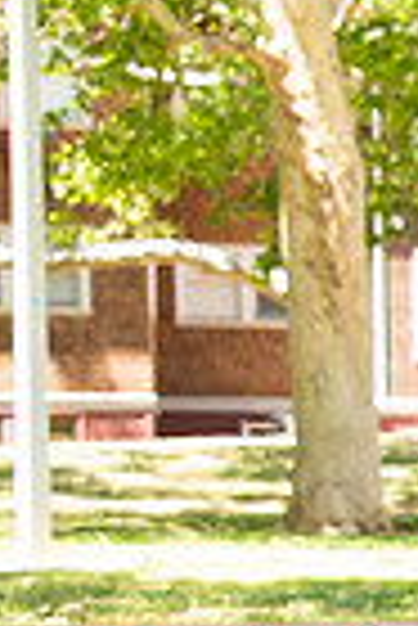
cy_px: 614
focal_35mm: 252
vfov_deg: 8.1
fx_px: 4378
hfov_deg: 5.1
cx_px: 1321
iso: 640
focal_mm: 48
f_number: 5.6
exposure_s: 1/250
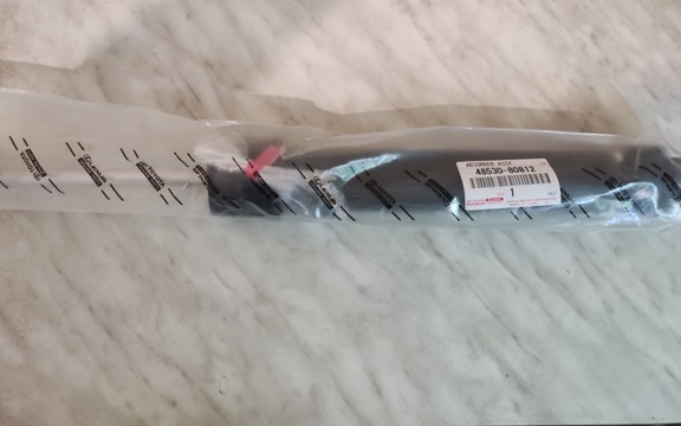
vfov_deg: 58.4
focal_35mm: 20
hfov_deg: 84.8
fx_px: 371
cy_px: 144
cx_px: 307
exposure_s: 1/33
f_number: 1.79
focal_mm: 4.74
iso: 907
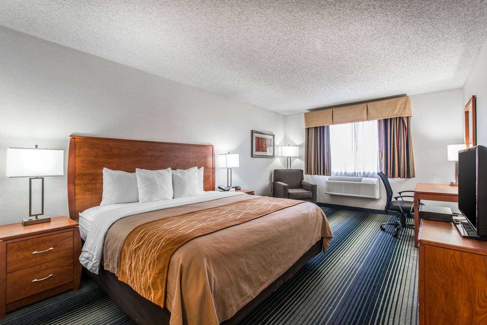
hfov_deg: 96.7
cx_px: 244
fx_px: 216
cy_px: 162
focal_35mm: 16
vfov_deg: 73.8
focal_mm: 16
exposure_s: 1/5
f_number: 8
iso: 200
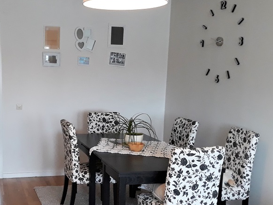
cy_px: 128
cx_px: 69
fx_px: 339
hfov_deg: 42.5
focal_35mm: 43
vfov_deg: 33.4
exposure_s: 1/50
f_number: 1.7
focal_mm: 3.71
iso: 160
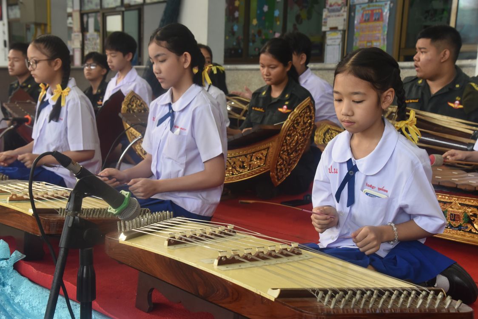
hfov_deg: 41.1
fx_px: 637
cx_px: 239
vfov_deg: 28.1
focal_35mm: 48
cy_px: 160
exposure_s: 1/60
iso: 1600
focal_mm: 48
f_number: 5
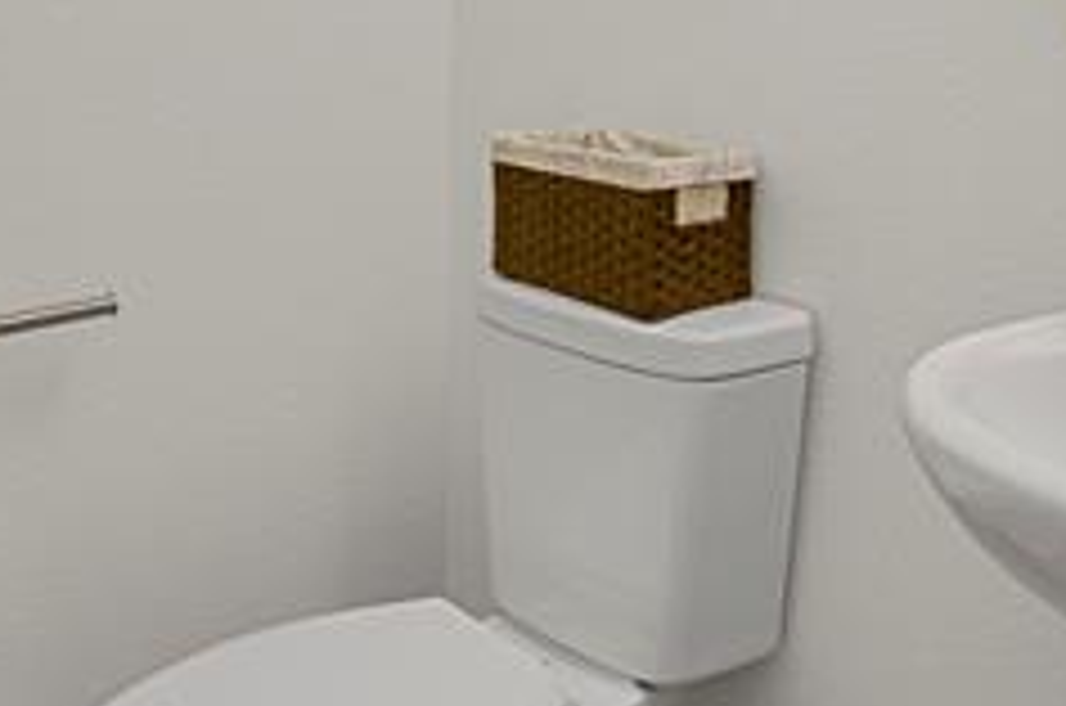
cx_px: 585
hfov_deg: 42.8
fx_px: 1359
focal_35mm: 46
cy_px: -63
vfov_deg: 26.8
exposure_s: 3
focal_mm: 17
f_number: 8
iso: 250
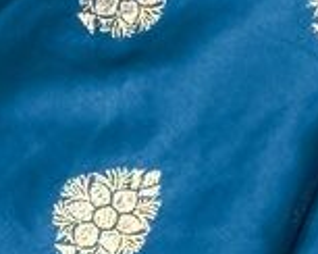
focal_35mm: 306
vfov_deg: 5.0
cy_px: 373
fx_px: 2876
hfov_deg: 6.3
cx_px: 139
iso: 64
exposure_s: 1/388
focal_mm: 6.76
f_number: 1.78
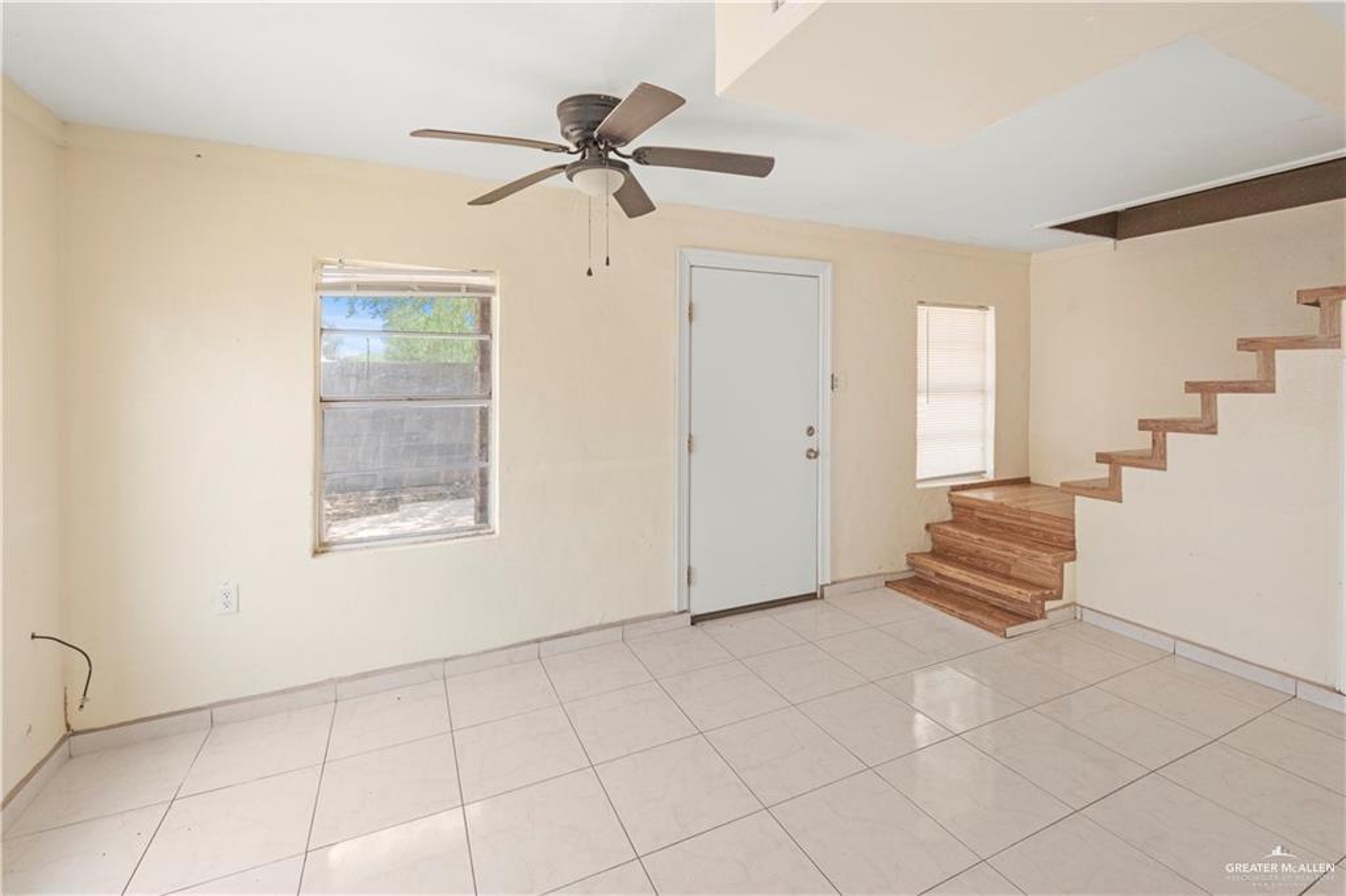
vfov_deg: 81.2
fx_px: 523
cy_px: 448
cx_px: 673
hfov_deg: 104.3
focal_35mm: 14
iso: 3200
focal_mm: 14
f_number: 9
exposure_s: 1/100
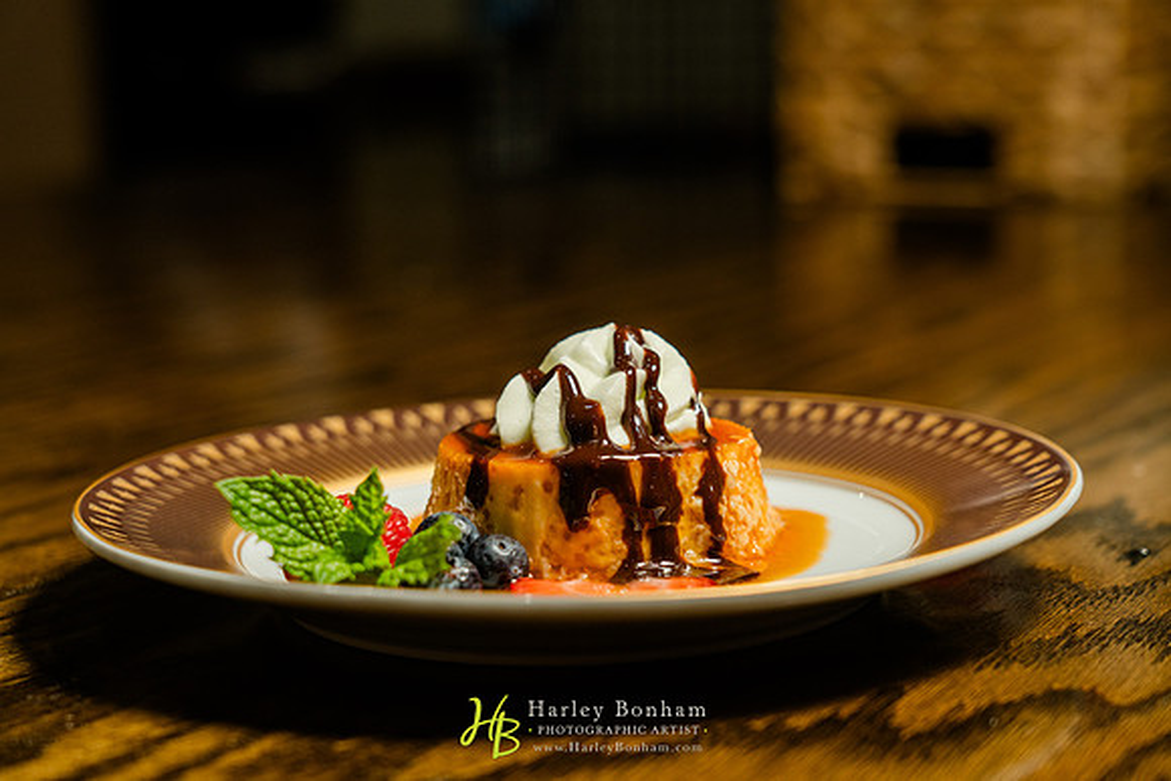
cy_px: 390
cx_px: 586
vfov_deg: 18.7
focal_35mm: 73
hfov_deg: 27.7
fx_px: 2375
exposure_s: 1/160
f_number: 5.6
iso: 500
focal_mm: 73
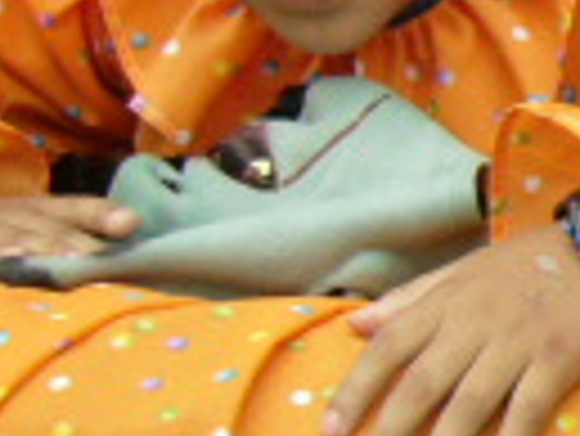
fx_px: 2901
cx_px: 1052
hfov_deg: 10.7
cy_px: 198
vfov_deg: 8.6
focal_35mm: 173
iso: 100
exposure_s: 1/800
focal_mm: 5.8
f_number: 2.8
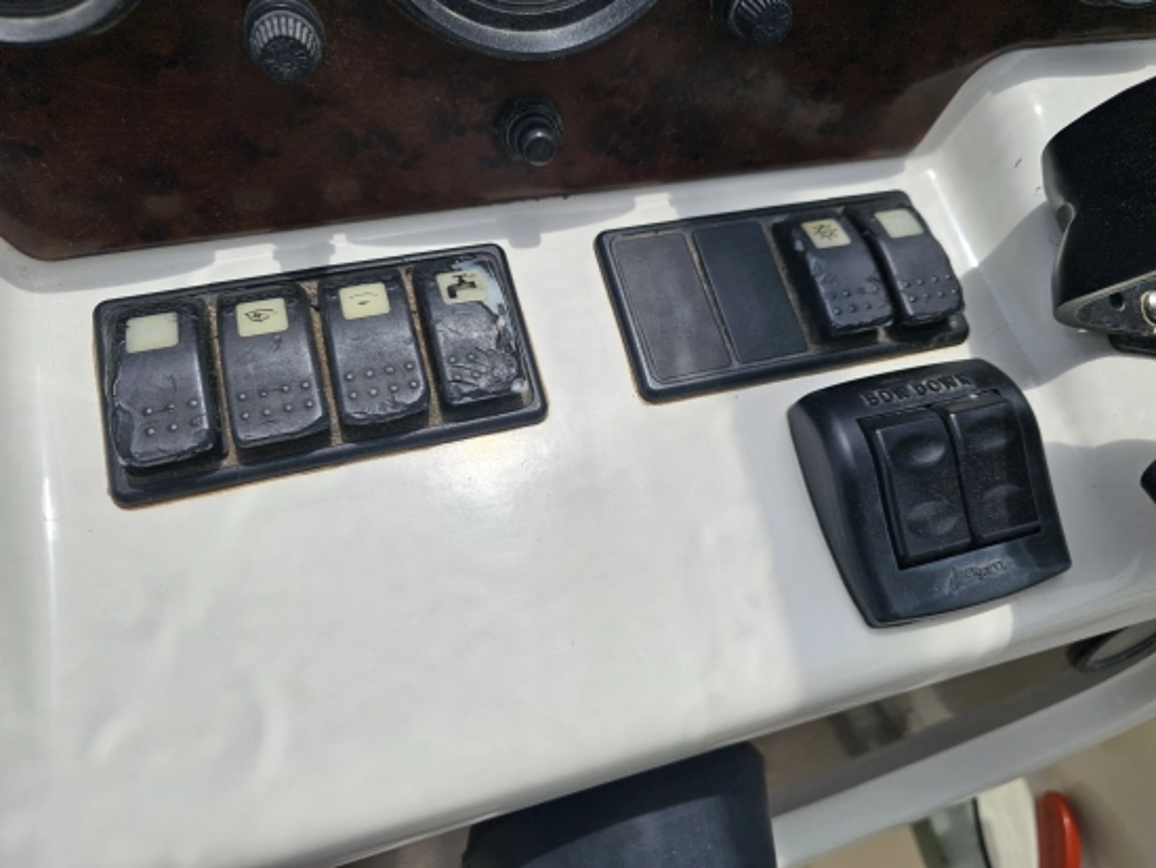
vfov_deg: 58.9
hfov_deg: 73.9
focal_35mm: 23
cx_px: 578
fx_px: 768
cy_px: 434
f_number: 1.7
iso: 10
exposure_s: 1/1546
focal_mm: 6.3
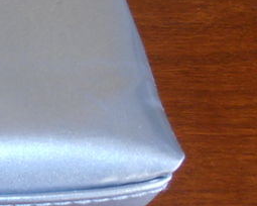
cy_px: 109
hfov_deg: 17.1
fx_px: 700
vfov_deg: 16.7
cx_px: -206
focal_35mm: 92
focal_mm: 4.2
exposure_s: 1/30
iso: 125
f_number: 3
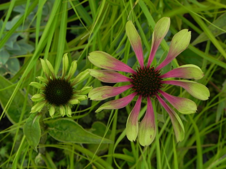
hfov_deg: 9.3
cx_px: 113
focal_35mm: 212
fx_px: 1384
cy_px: 84
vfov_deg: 7.0
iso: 160
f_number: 5.6
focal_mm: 37.7
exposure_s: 1/40
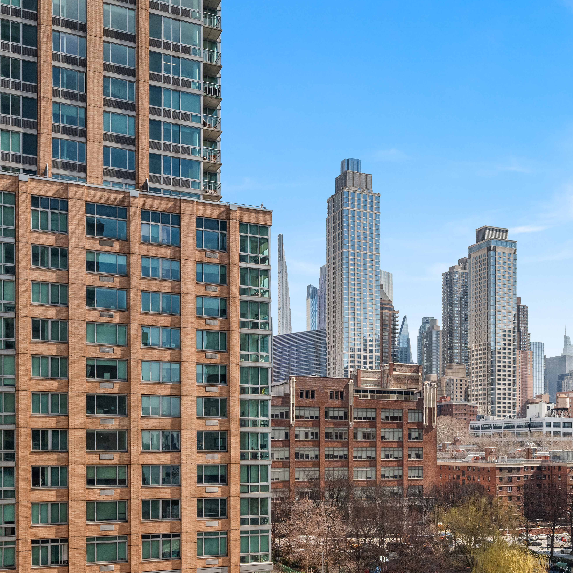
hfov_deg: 42.5
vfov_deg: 42.8
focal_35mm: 39
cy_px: 284
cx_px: 358
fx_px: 730
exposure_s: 1/200
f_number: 11
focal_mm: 30
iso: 400
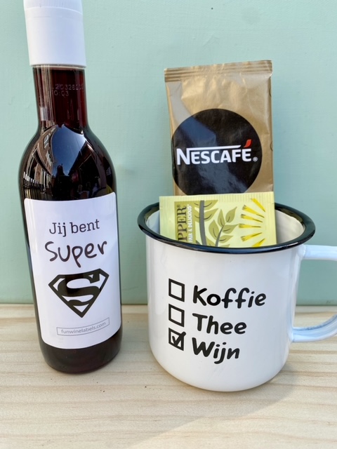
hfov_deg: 53.1
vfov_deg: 67.3
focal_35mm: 26
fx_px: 337
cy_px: 224
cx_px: 168
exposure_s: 1/662
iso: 32
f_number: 1.8
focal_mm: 4.25
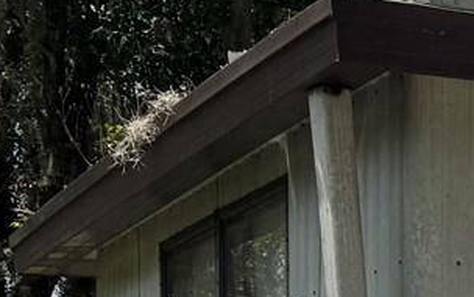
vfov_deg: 9.3
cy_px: 541
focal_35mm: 134
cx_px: 1227
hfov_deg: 11.8
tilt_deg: +0.0
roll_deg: -1.0
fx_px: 1731
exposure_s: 1/4950
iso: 80
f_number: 1.78
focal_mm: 6.76
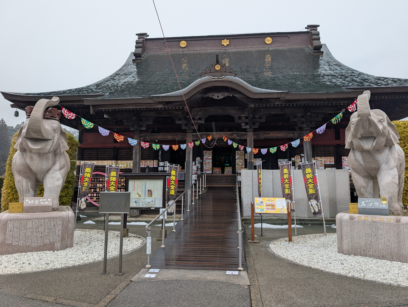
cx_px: 204
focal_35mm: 24
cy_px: 154
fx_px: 283
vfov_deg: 56.9
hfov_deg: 71.5
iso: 20
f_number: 1.68
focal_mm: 6.9
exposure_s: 1/250
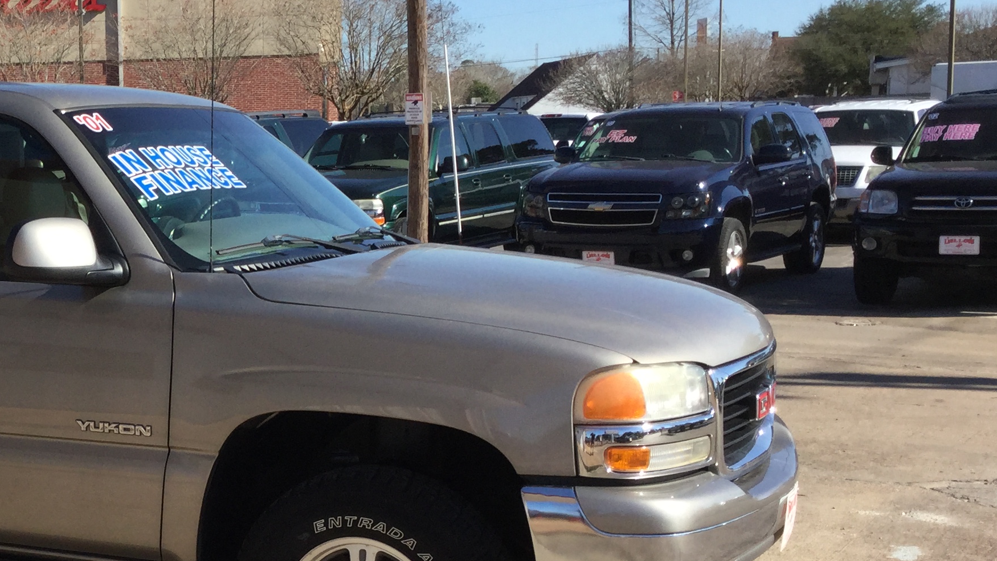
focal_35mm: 63
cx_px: 90
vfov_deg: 19.0
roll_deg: +0.4
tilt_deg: -9.1
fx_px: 1665
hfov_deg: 31.7
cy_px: 388
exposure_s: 1/1181
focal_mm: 3.3
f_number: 2.4
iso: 25
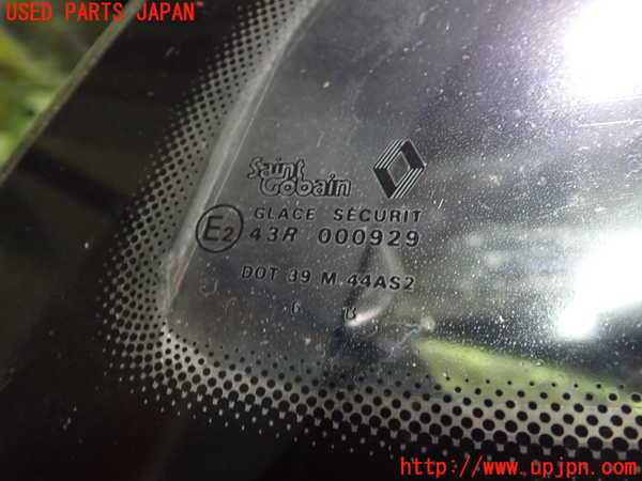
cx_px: 321
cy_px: 240
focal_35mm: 30
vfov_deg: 46.8
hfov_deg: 60.0
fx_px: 556
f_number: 2.3
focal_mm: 5.4
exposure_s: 1/25
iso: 800
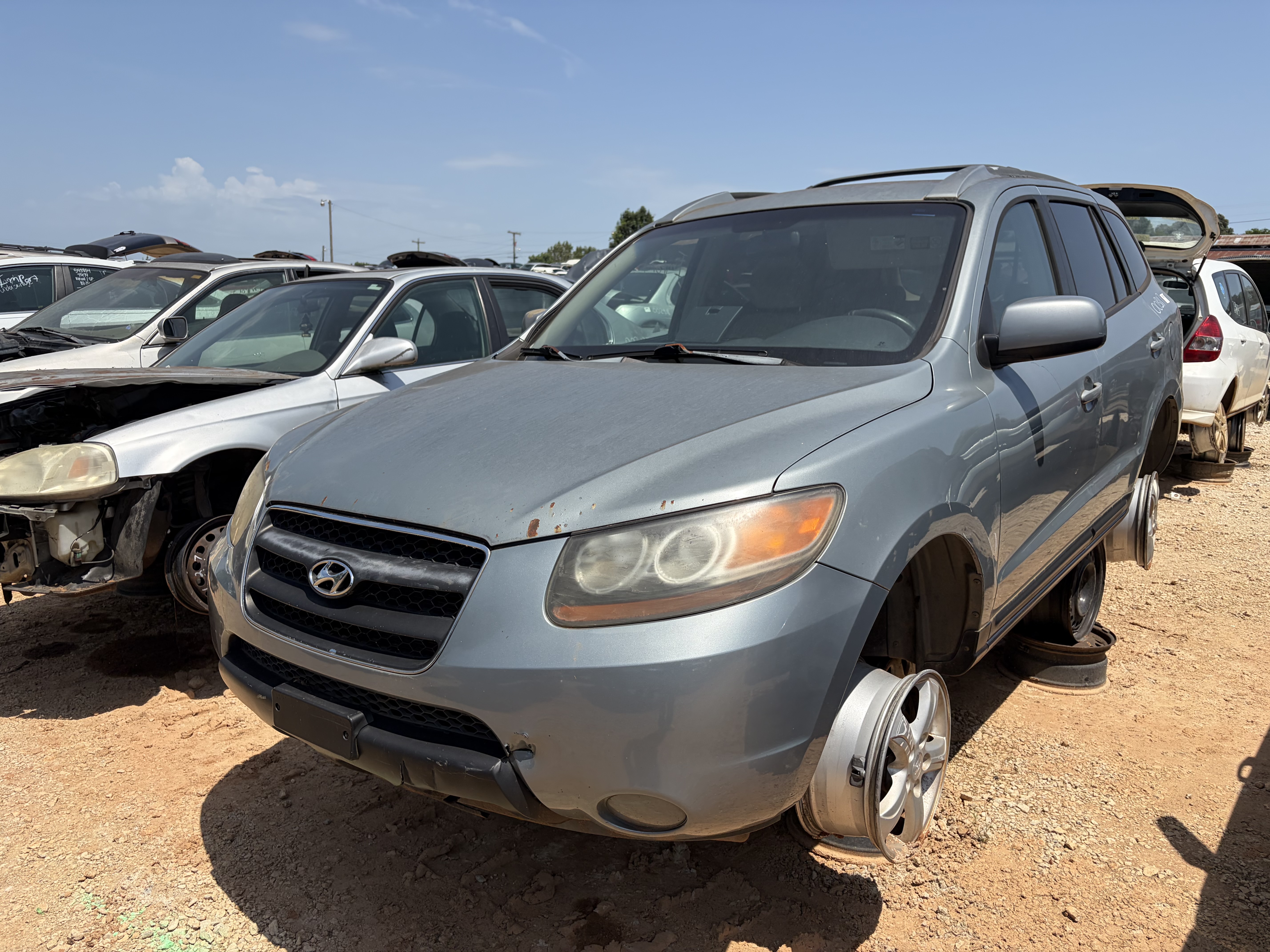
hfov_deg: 67.3
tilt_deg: -7.9
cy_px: 476
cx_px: 635
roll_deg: -0.4
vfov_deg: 53.1
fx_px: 954
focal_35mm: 26
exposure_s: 1/5814
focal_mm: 5.96
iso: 64
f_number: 1.6
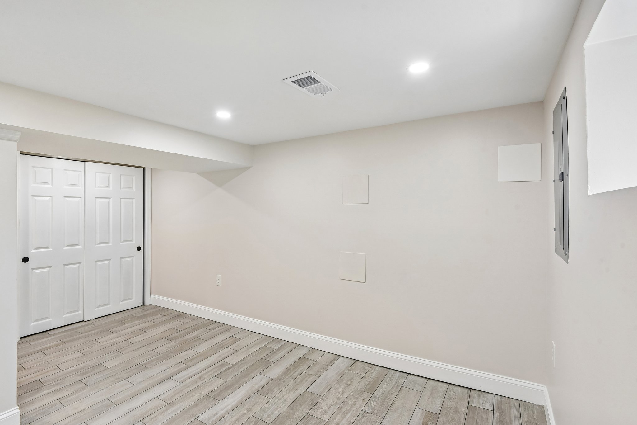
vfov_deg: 73.7
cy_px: 212
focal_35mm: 16
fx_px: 283
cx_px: 318
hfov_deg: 96.7
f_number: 8
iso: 400
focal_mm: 16
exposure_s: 1/30
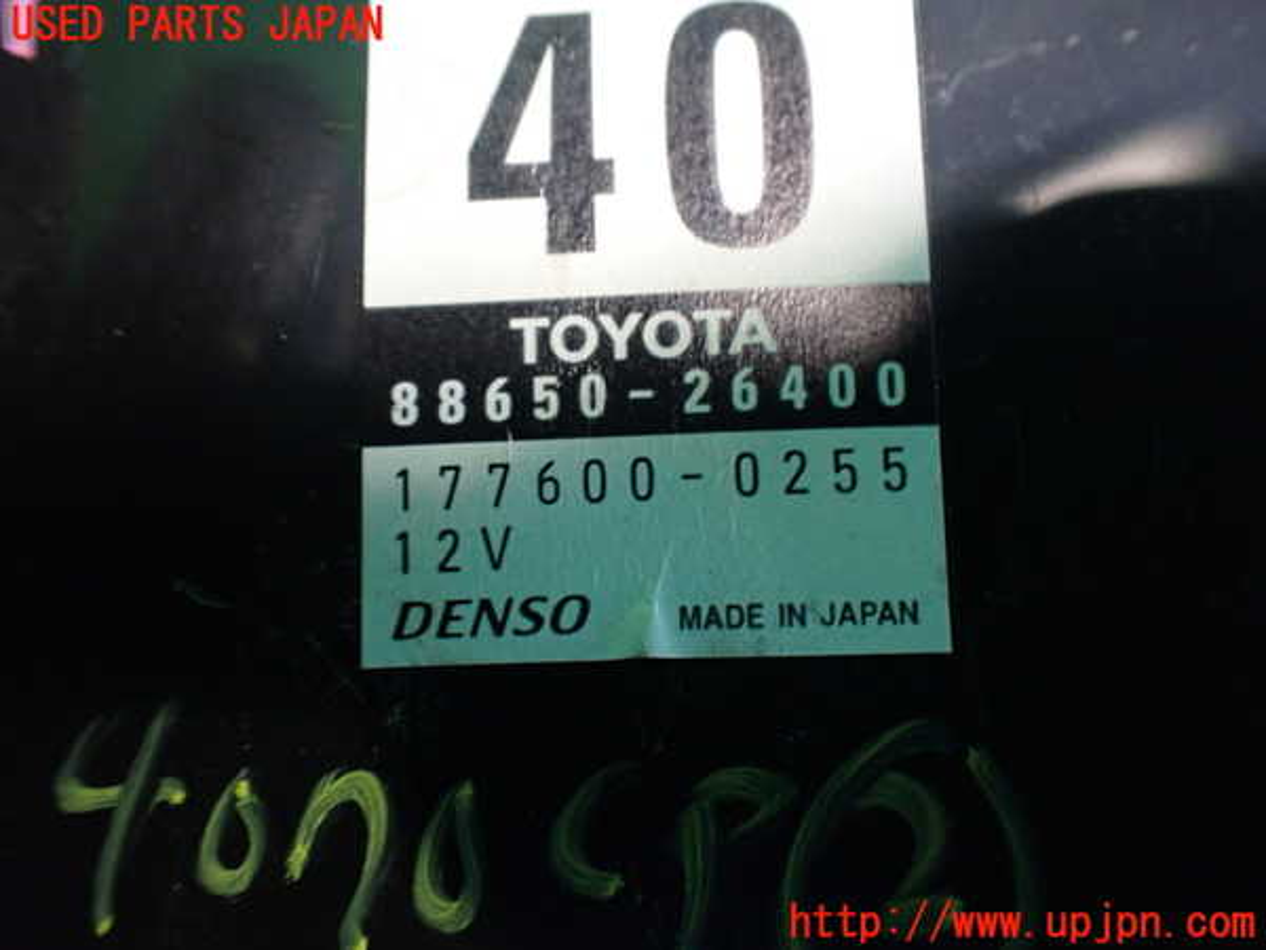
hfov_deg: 60.0
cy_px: 475
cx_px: 633
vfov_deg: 46.8
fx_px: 1097
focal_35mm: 30
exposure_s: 1/50
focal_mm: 5.4
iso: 800
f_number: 2.3
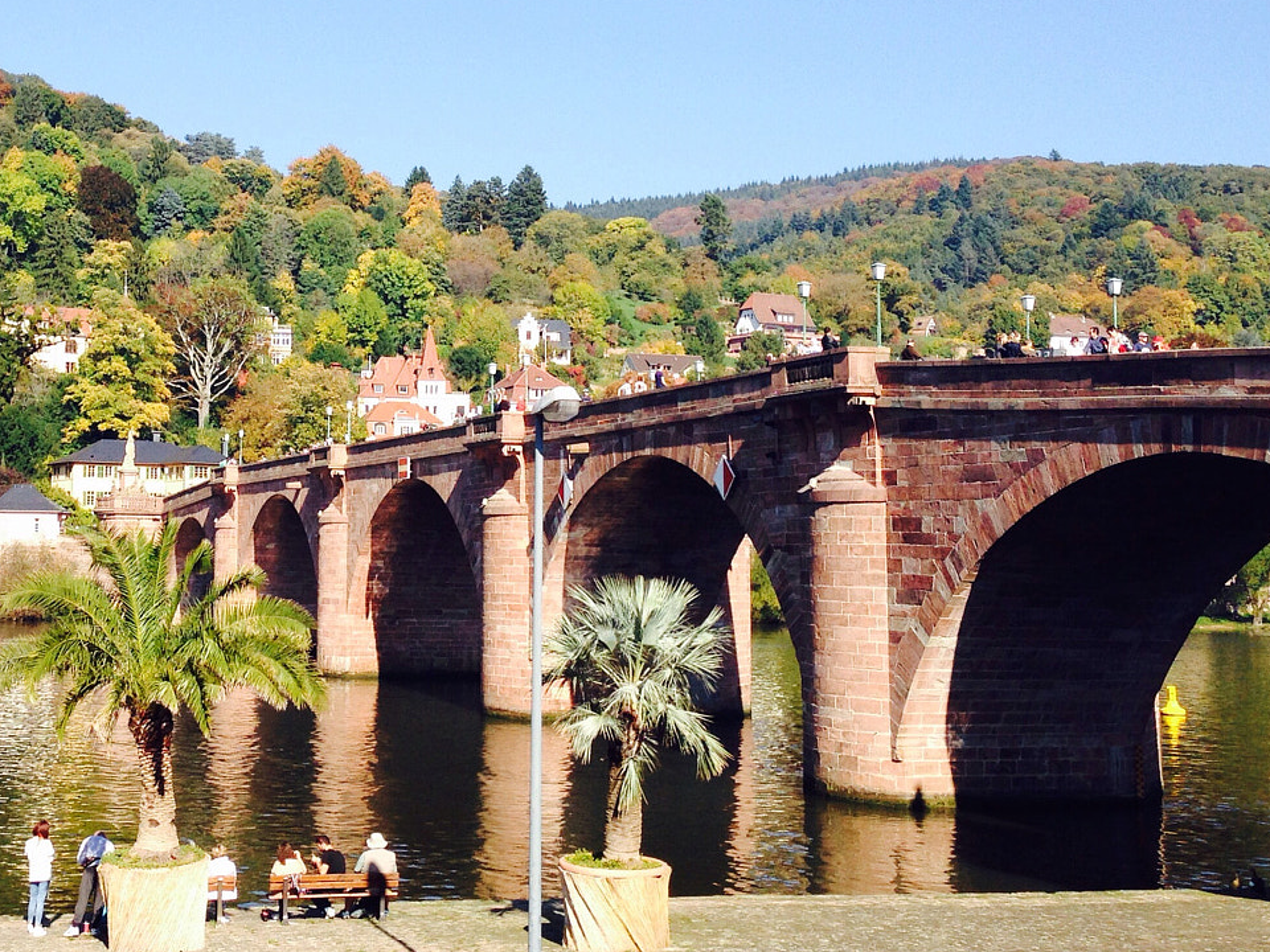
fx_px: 2018
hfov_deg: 34.4
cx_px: 357
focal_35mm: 55
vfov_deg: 26.4
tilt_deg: +6.9
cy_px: 340
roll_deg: -0.8
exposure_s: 1/1022
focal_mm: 4.12
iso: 50
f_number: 2.4
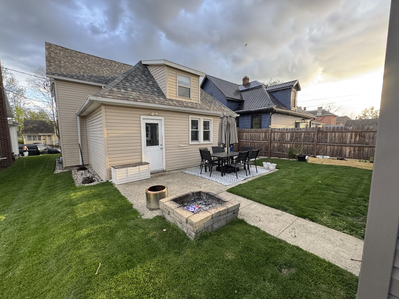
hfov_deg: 102.1
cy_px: 150
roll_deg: +0.0
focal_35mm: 14
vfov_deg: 85.7
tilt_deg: -6.5
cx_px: 200
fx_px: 161
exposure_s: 1/99
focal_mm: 2.22
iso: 125
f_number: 2.2
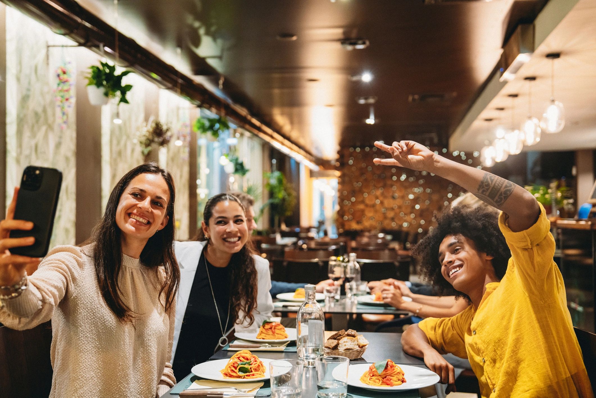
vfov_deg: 31.9
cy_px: 199
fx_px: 695
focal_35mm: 42
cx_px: 298
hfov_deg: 46.4
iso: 4000
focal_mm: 42
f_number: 2.8
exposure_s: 1/80
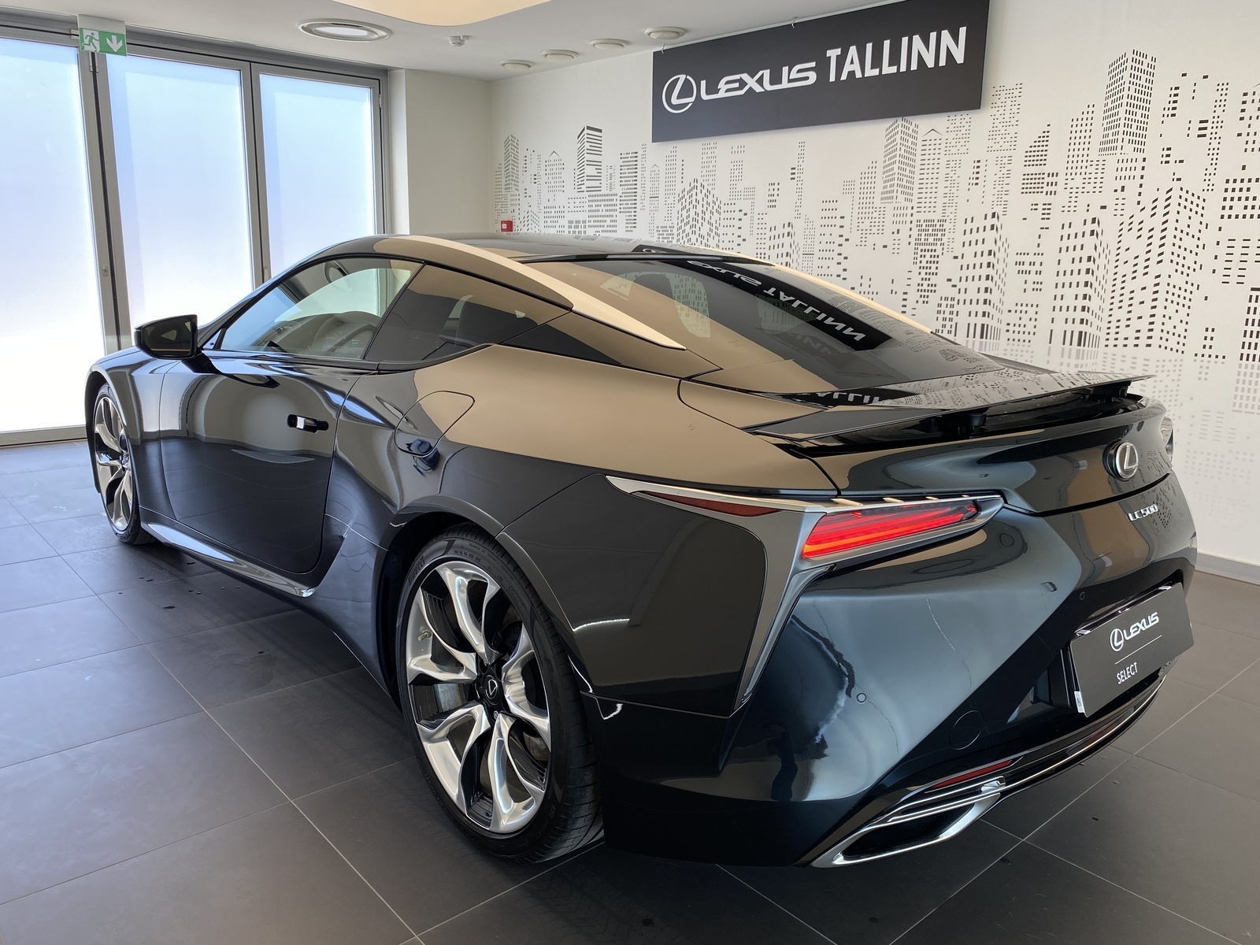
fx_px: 946
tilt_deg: -12.0
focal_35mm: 26
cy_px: 472
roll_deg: -0.8
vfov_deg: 53.1
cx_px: 630
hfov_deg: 67.3
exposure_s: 1/121
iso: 50
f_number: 1.8
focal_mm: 4.25
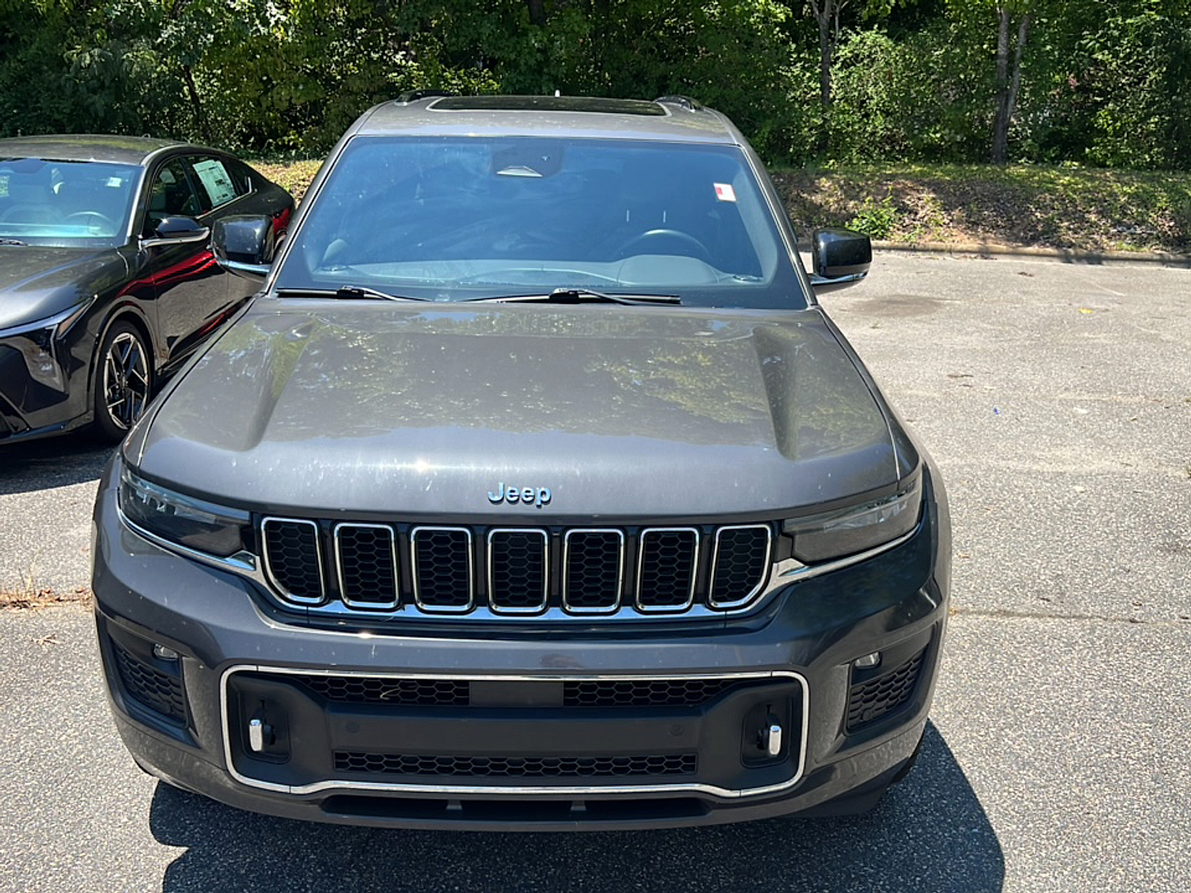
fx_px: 929
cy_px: 446
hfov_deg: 65.3
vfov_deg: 51.4
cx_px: 596
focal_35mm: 27
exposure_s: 1/2457
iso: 50
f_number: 1.5
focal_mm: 5.7
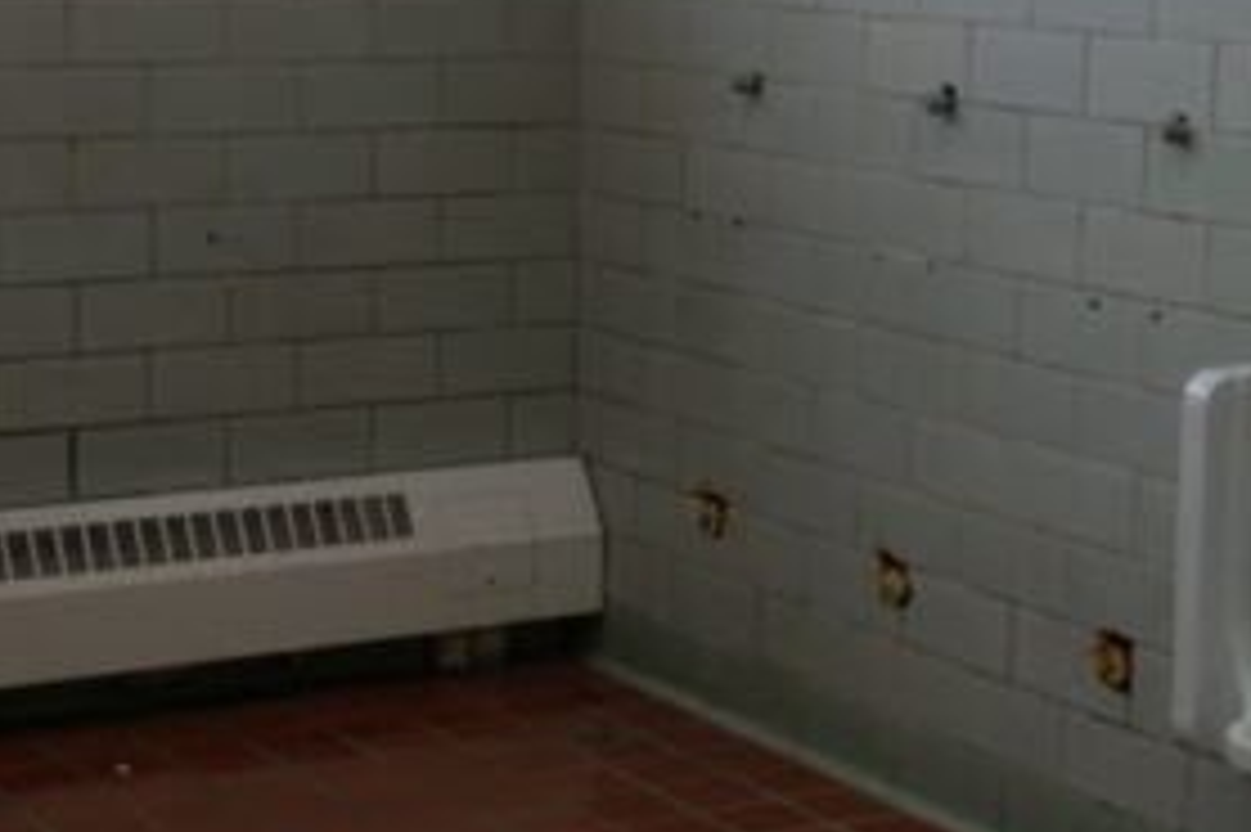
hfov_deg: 24.4
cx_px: 783
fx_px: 2882
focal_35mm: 83
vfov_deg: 16.4
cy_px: 297
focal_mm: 20
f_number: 3.5
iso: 100
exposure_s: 1/80
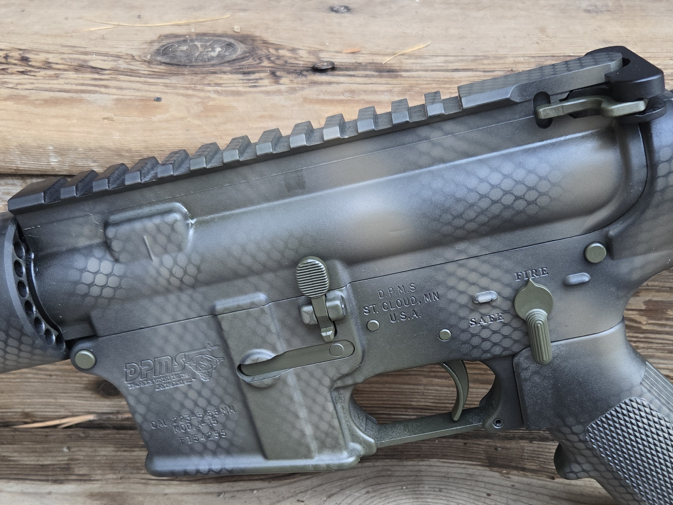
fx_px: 817
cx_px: 392
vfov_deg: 34.2
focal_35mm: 42
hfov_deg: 44.6
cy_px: 317
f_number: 1.8
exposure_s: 1/120
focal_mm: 5.4
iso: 250
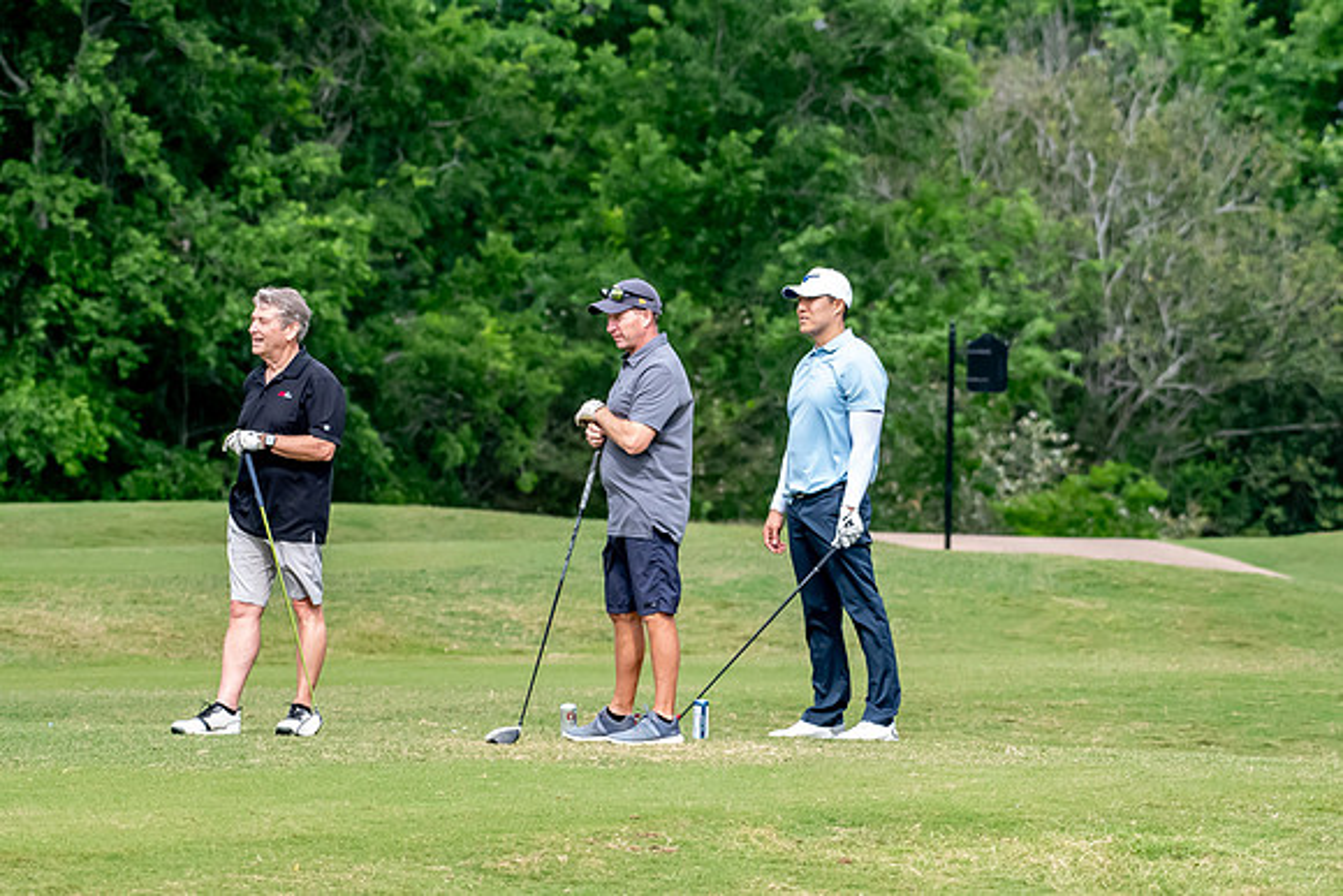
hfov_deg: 6.9
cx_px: 672
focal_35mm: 300
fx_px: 11194
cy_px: 448
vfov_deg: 4.6
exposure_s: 1/2000
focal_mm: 200
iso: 1600
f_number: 5.6
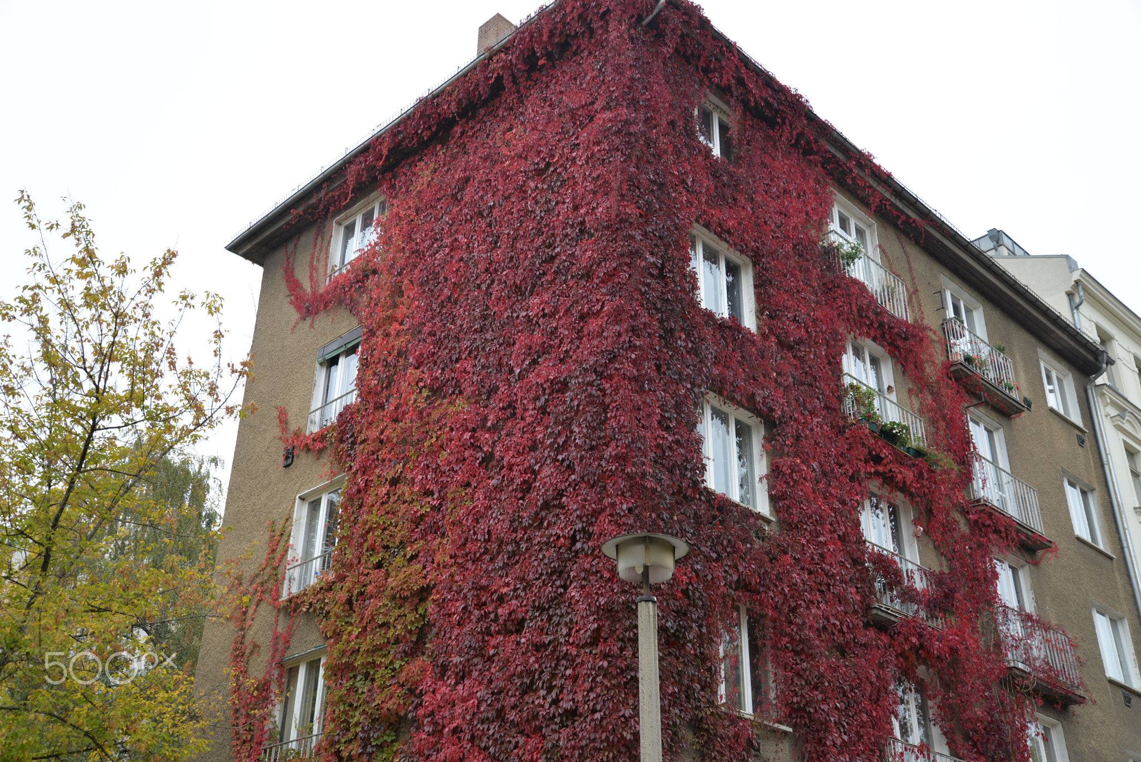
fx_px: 1205
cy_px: 381
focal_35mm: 38
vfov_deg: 35.1
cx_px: 570
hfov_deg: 50.7
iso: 250
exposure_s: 1/125
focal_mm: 38
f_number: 5.6
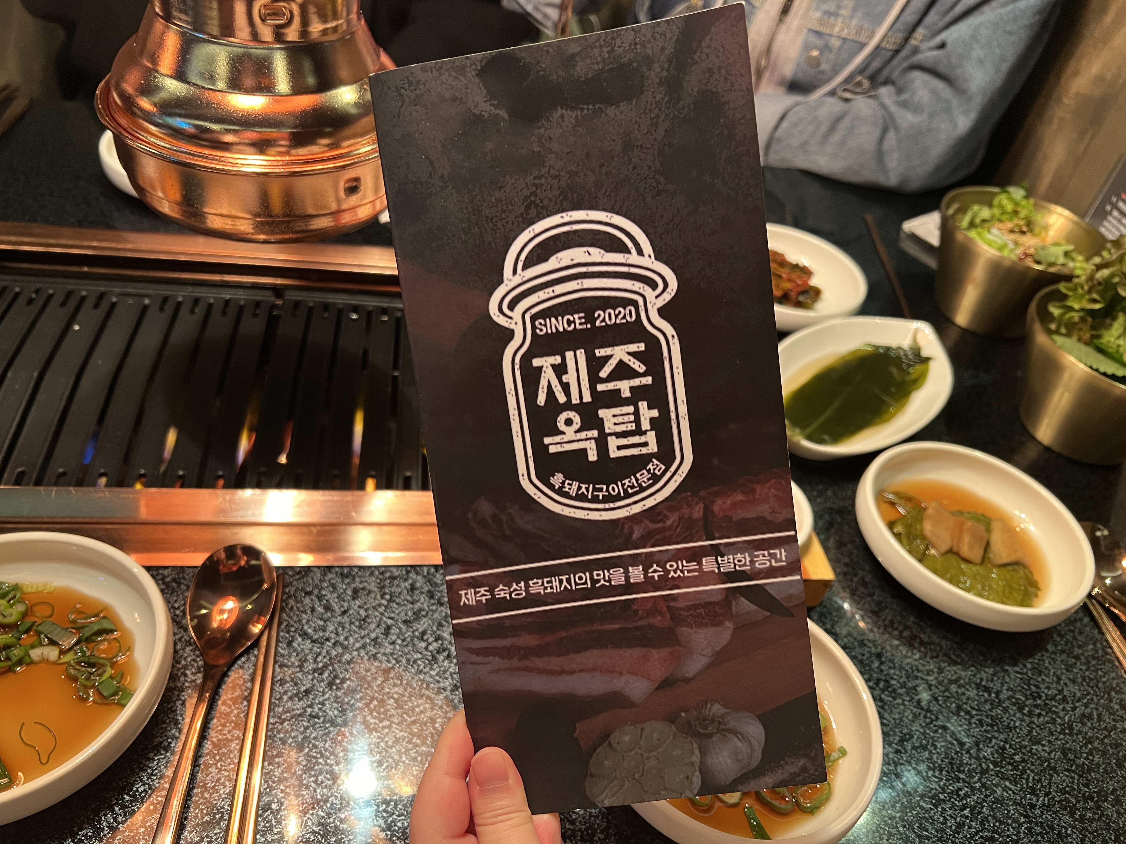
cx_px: 563
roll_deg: -11.6
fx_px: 846
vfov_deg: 53.1
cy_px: 422
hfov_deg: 67.3
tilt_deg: -42.1
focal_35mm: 26
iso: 400
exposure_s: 1/60
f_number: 1.5
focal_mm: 5.7
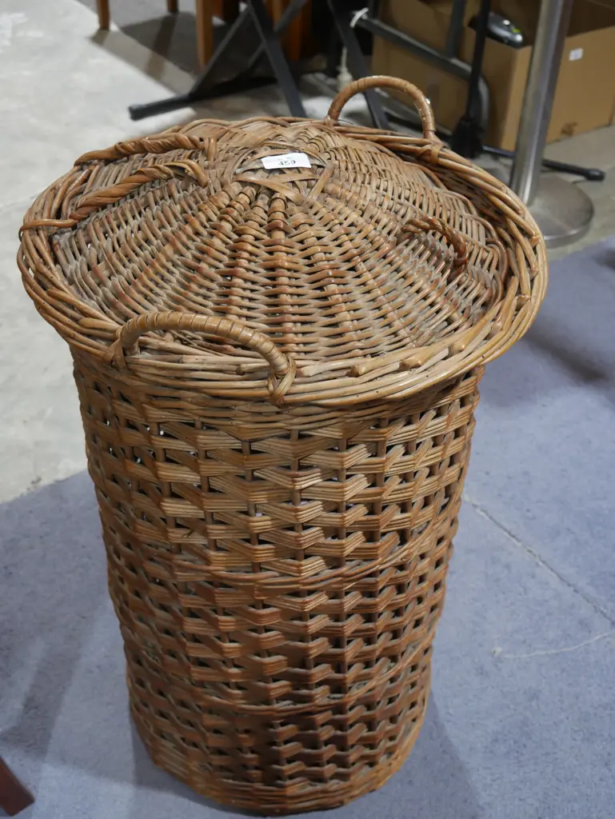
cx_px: 308
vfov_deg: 44.8
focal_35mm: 42
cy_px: 410
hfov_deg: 34.4
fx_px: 994
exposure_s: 1/60
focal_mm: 21
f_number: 4.6
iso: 640
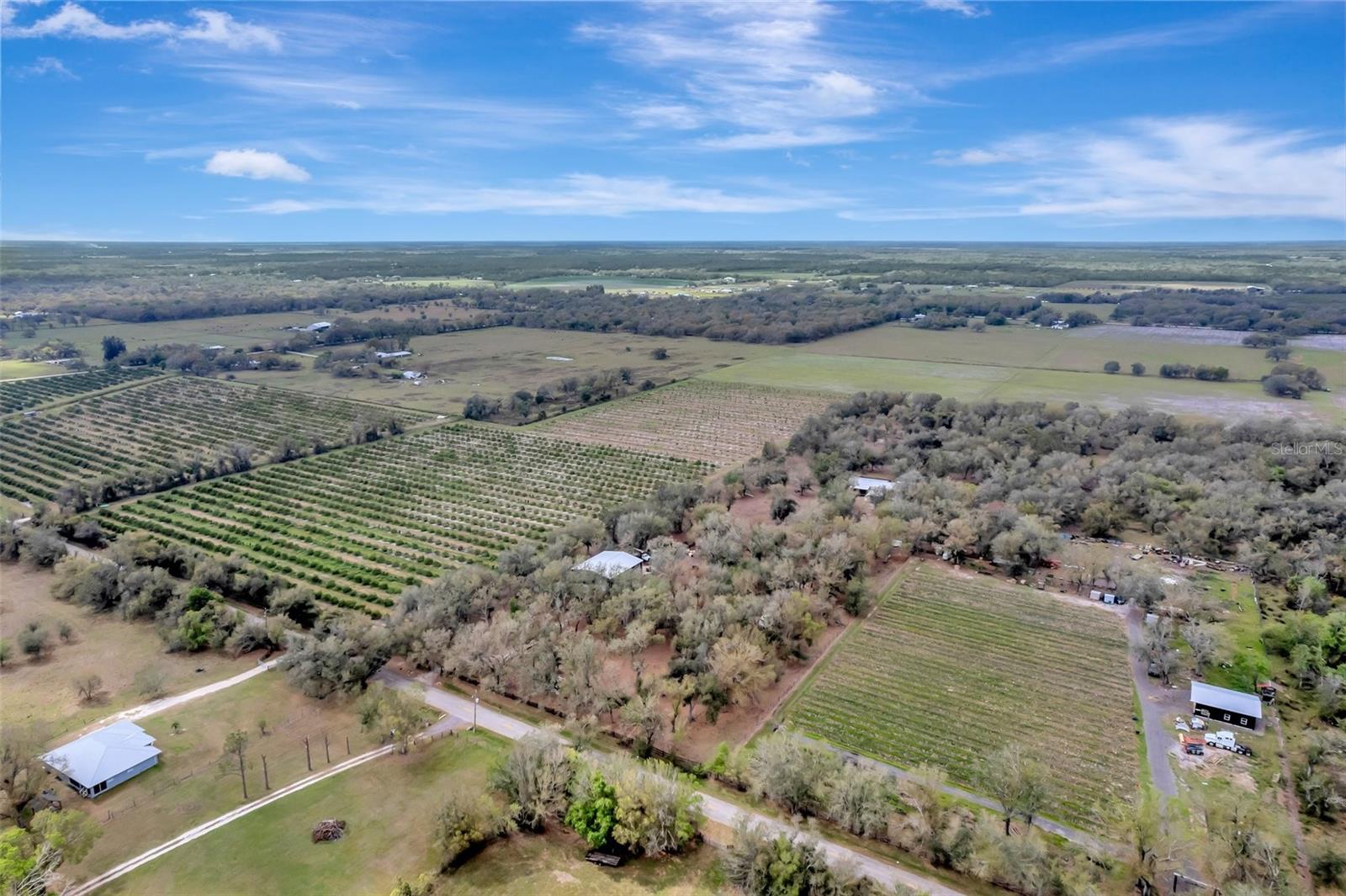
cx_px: 673
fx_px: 822
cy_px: 448
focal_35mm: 22
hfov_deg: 78.6
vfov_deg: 57.2
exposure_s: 1/1500
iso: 130
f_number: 2.8
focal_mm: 8.38
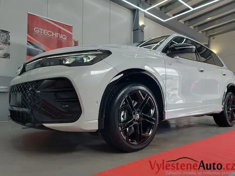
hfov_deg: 69.4
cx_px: 121
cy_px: 91
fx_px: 170
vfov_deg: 54.9
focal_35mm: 25
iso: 40
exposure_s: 1/100
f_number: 1.8
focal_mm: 5.23
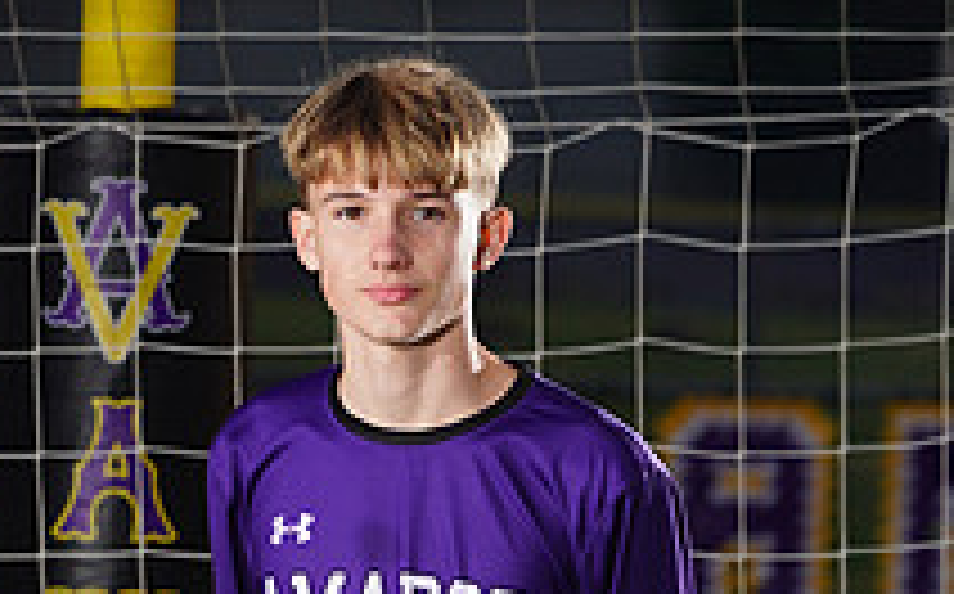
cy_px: 1174
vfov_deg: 2.2
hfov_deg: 3.6
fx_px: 15375
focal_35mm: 592
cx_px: 263
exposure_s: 1/200
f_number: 7.1
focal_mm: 212
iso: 200
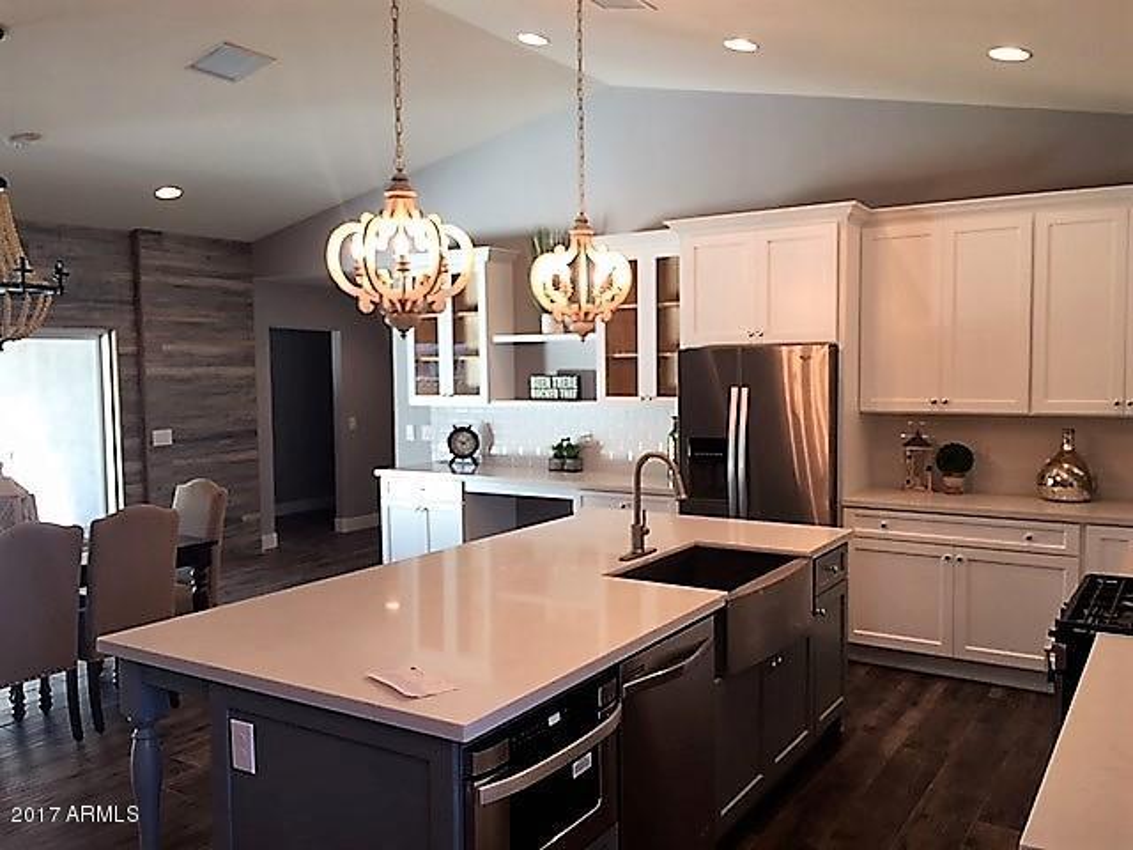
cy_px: 425
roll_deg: +1.0
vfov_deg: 48.2
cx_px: 566
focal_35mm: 29
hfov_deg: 61.7
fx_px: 949
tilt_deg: -3.8
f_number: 2.2
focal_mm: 4.15
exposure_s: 1/30
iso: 32
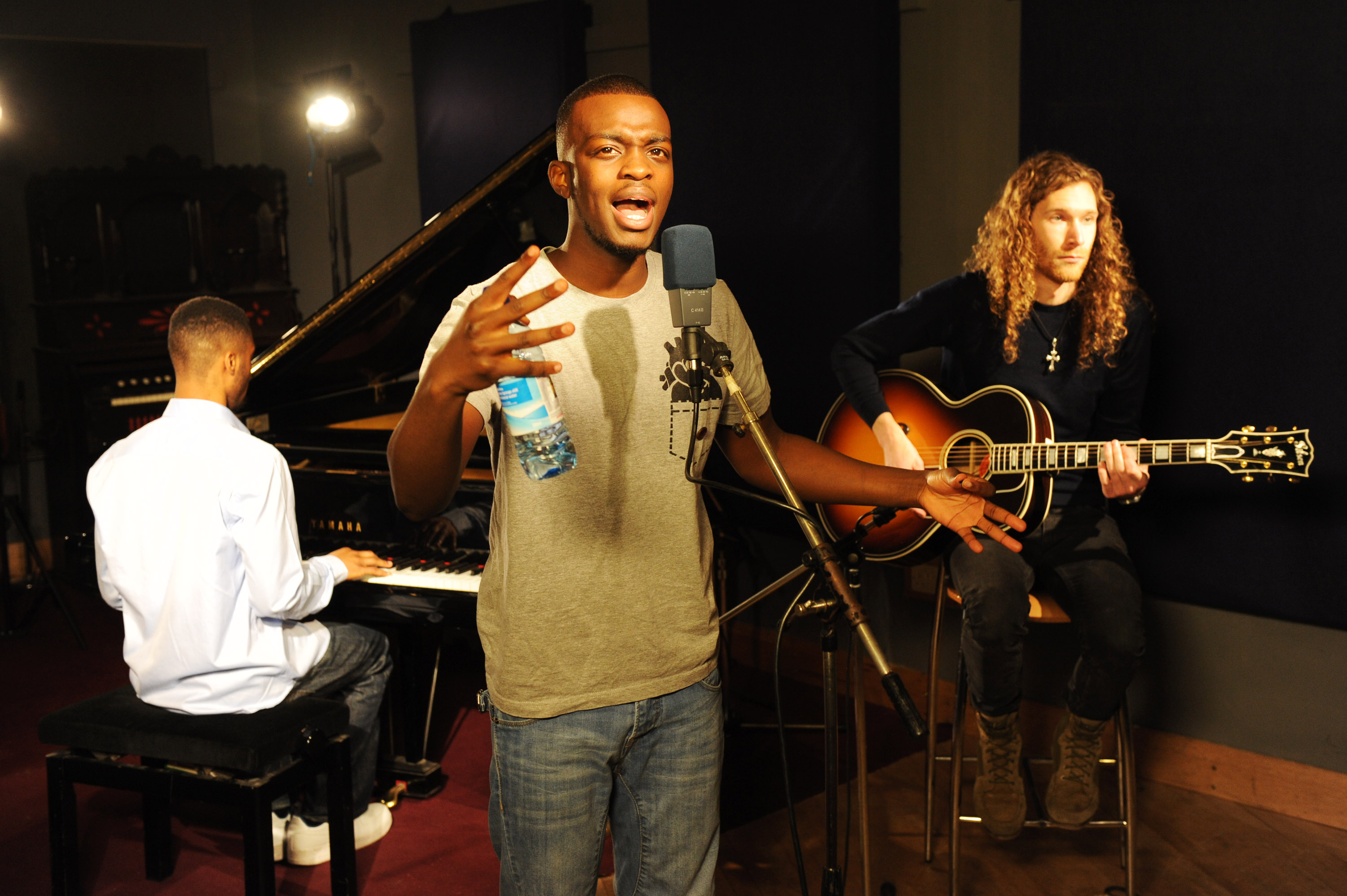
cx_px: 674
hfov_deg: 50.7
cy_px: 448
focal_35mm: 38
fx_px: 1421
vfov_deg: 35.0
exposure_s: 1/200
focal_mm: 38
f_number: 4.5
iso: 1250
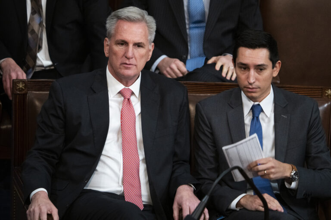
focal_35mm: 400
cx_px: 166
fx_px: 3677
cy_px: 110
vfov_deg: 3.4
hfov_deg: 5.2
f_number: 6.3
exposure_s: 1/200
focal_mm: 400
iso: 6400
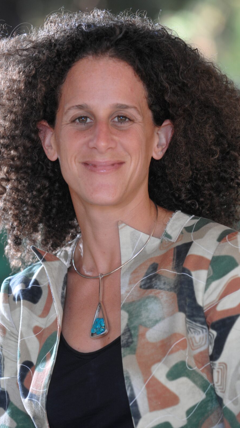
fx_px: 2139
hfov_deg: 6.4
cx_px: 101
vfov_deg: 11.4
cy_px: 214
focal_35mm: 189
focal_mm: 120
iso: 320
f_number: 3.2
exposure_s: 1/125
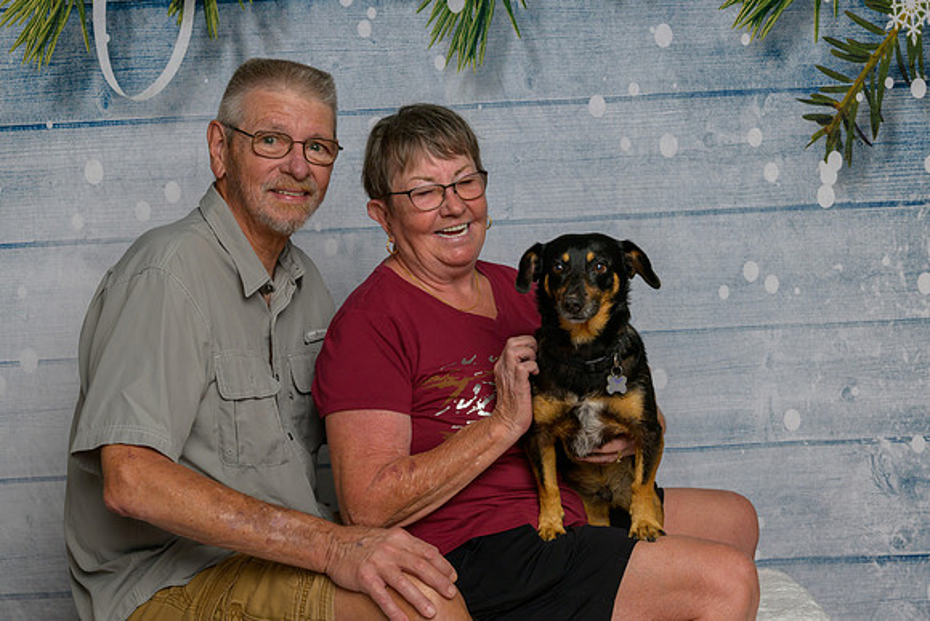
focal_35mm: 58
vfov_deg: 23.3
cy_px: 310
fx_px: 1504
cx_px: 465
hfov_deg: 34.4
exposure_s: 1/160
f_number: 10
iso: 400
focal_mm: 50
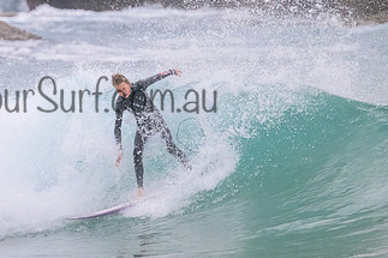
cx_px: 90
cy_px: 85
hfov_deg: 1.4
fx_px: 15490
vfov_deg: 1.0
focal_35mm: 1438
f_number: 11
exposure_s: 1/1250
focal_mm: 800
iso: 6400
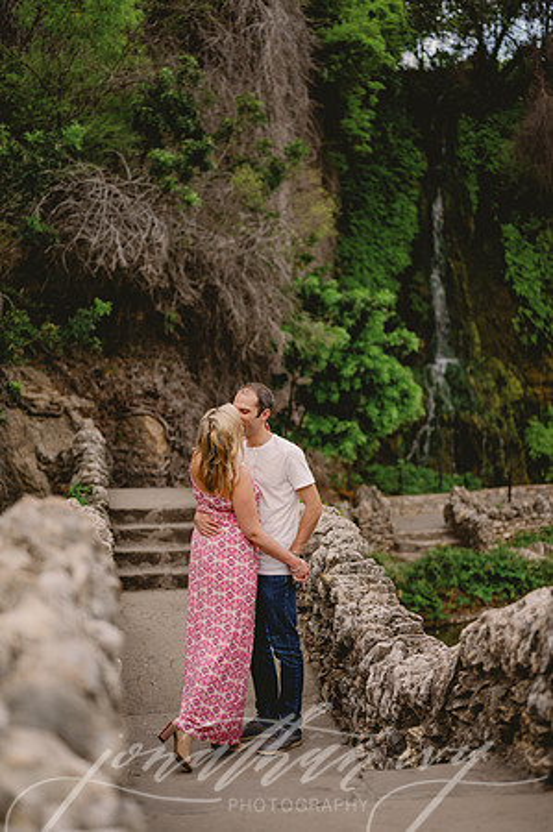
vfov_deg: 39.6
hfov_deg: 26.9
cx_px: 276
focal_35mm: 50
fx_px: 1155
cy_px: 416
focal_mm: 50
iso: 80
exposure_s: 1/320
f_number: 2
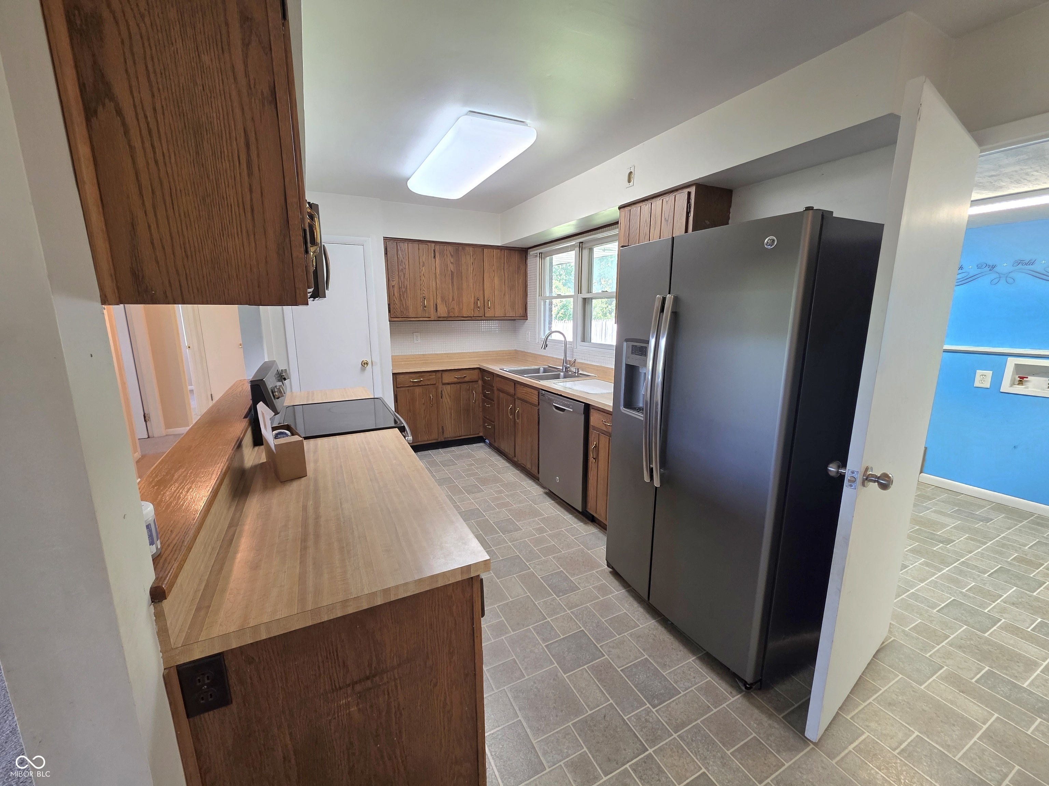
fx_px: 394
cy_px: 393
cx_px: 524
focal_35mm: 13
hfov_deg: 106.2
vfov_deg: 89.9
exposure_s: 1/60.2
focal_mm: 2.2
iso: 160
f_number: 1.9
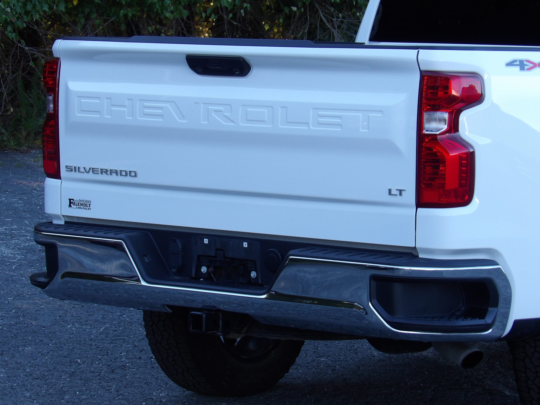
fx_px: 2231
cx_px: 270
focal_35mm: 143
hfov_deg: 13.8
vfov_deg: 10.4
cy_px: 202
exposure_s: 1/100
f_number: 4.3
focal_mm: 25.6
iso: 133
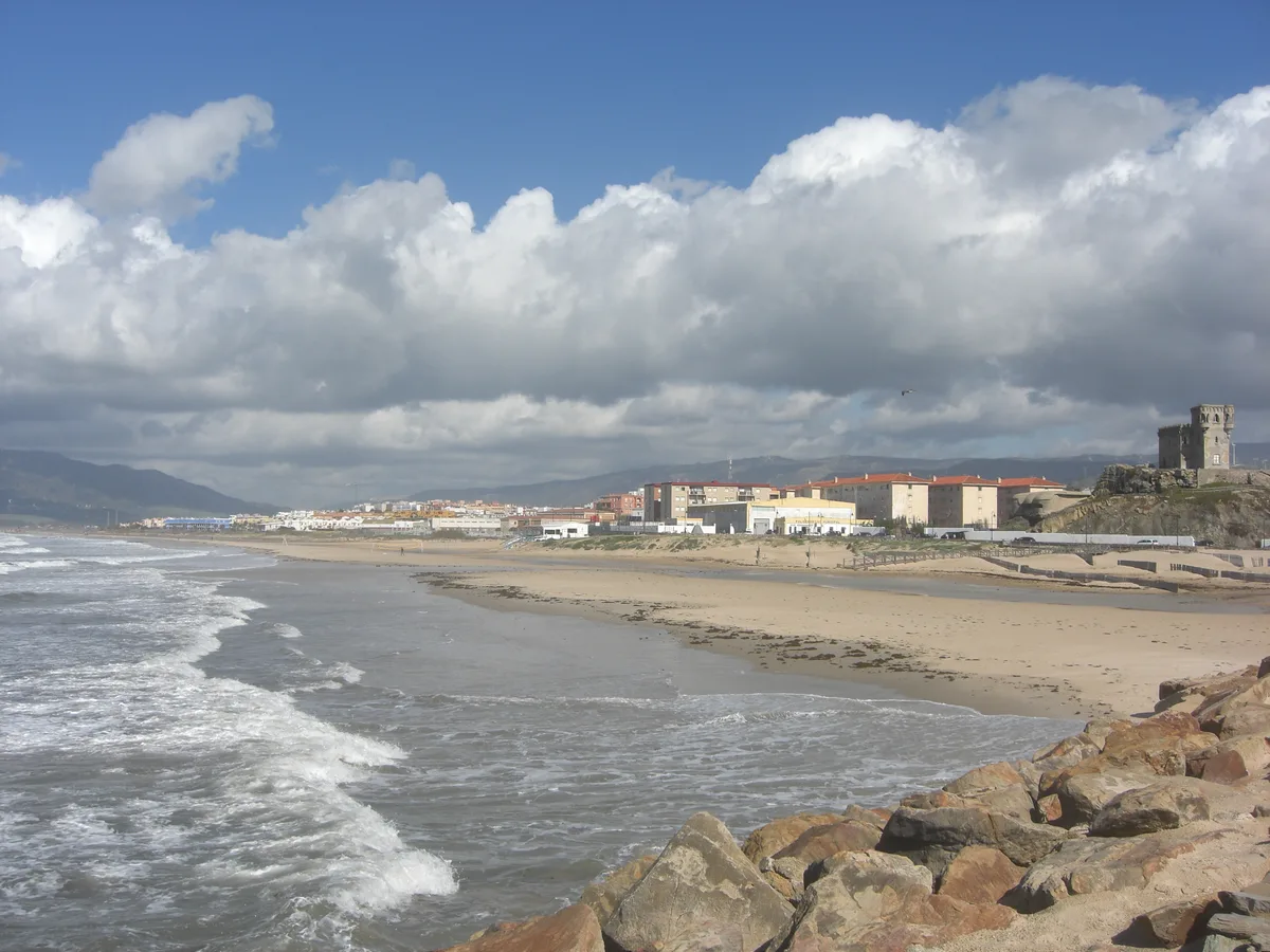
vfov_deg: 37.7
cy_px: 476
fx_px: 1394
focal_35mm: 38
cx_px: 635
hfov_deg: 49.0
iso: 80
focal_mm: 7.9
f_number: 8
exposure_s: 1/320
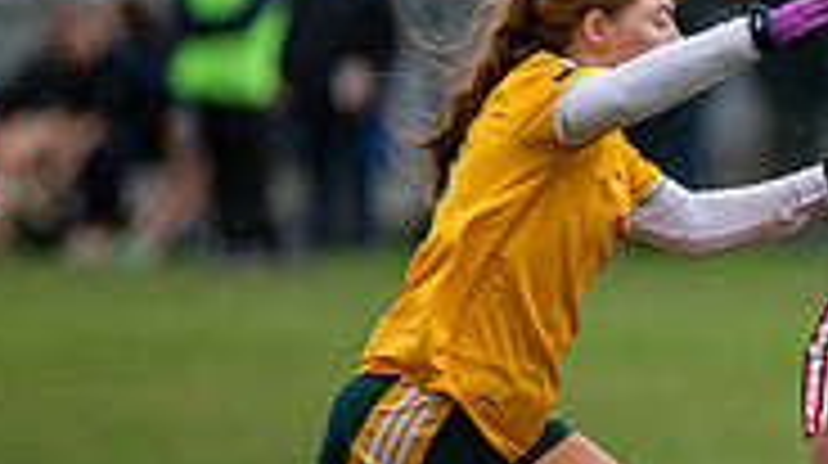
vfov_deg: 1.2
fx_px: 21732
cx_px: 1274
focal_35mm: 991
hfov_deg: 2.2
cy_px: 300
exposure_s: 1/640
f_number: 2.8
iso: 2000
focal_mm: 300
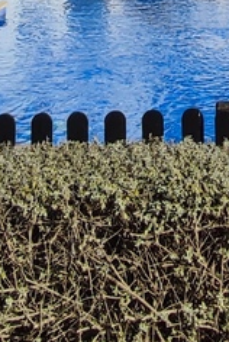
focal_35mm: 90
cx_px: 229
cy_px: -285
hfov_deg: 15.0
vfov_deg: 17.8
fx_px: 856
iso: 50
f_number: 2.2
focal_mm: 1.65
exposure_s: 1/2057
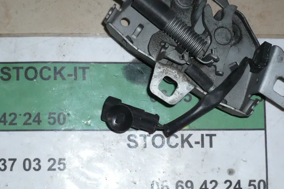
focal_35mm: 69
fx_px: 544
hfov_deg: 29.2
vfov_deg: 19.6
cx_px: 119
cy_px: 133
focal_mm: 5.8
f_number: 2.8
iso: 100
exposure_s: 1/30
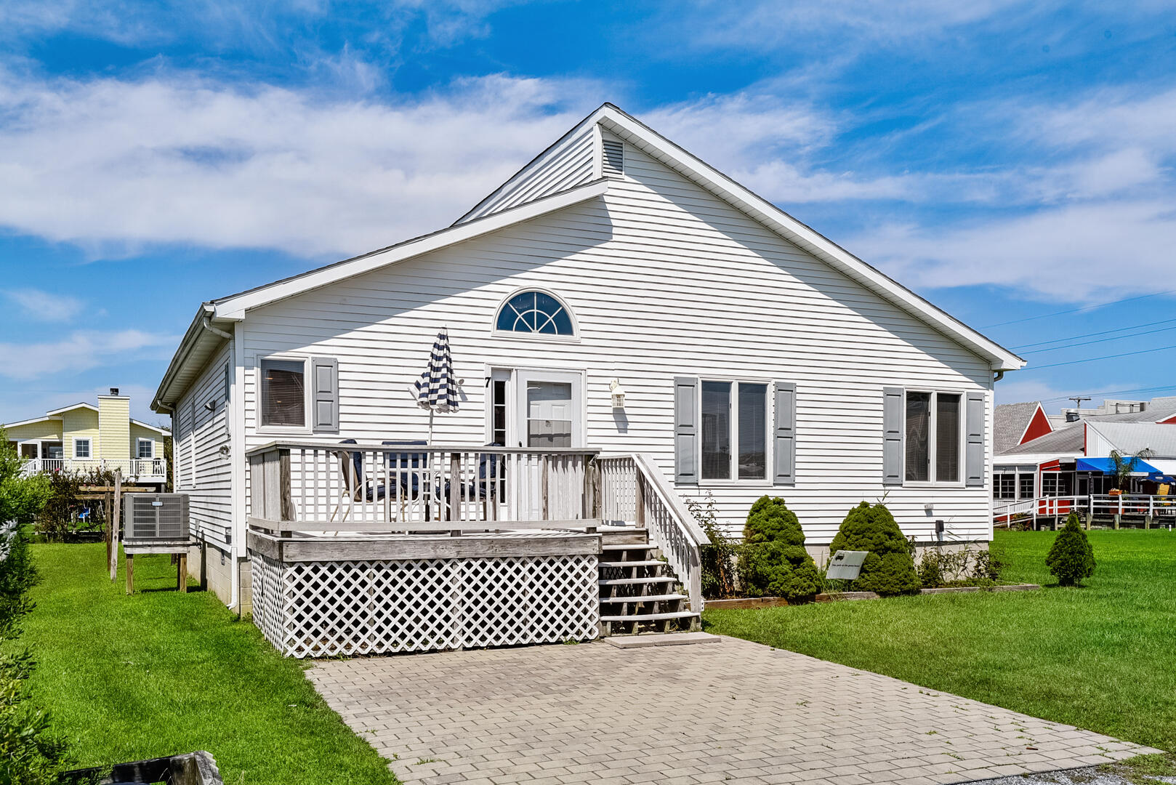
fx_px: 1046
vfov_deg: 41.1
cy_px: 392
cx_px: 588
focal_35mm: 32
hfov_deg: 58.7
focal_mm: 32
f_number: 11
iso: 200
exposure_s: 1/500
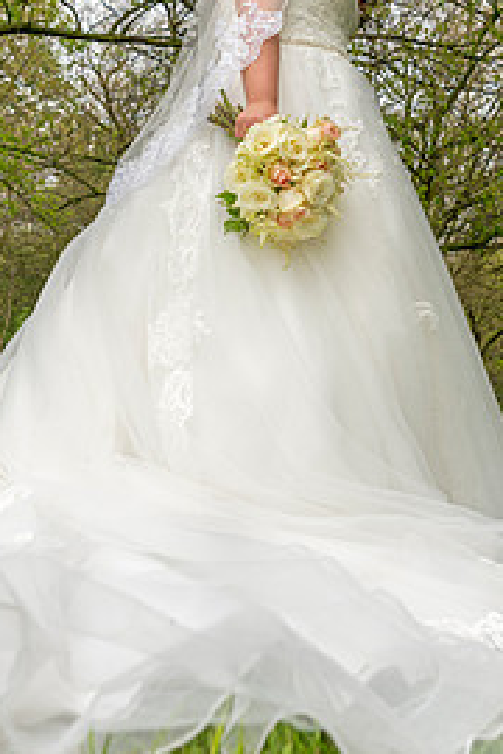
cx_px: 299
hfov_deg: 33.3
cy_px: 184
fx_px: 838
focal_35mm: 40
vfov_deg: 46.6
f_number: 5
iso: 320
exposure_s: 1/250
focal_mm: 24
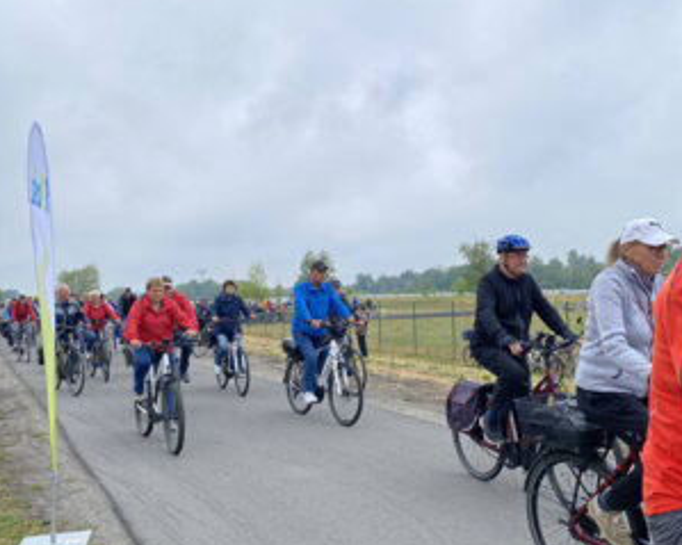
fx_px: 686
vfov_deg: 43.3
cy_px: 278
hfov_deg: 52.4
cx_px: 415
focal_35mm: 34
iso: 32
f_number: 1.8
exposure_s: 1/1927
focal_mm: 4.2
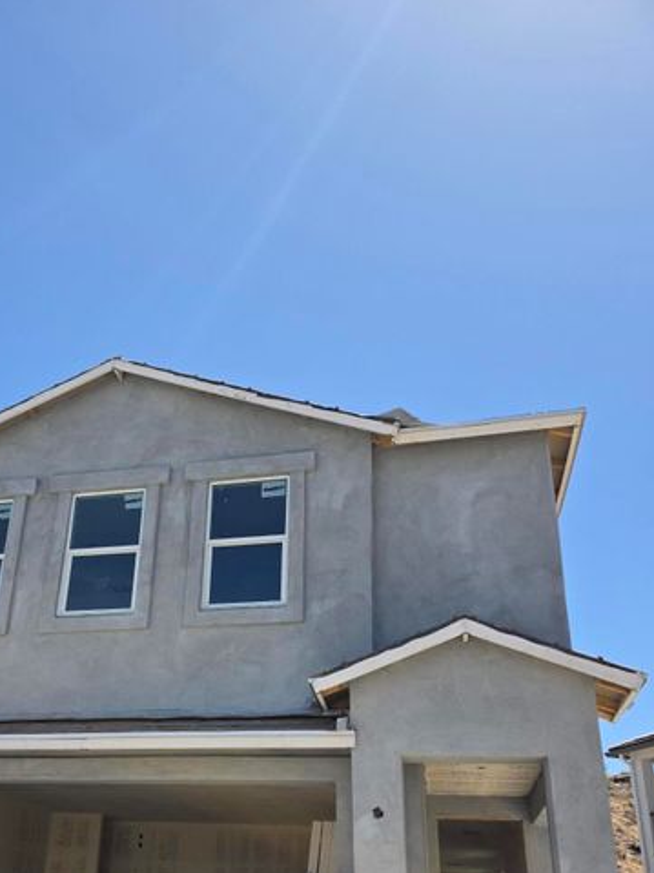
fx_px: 806
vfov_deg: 55.3
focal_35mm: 32
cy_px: 601
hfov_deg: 43.4
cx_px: 206
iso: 80
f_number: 1.7
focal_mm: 6.3
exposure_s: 1/4650
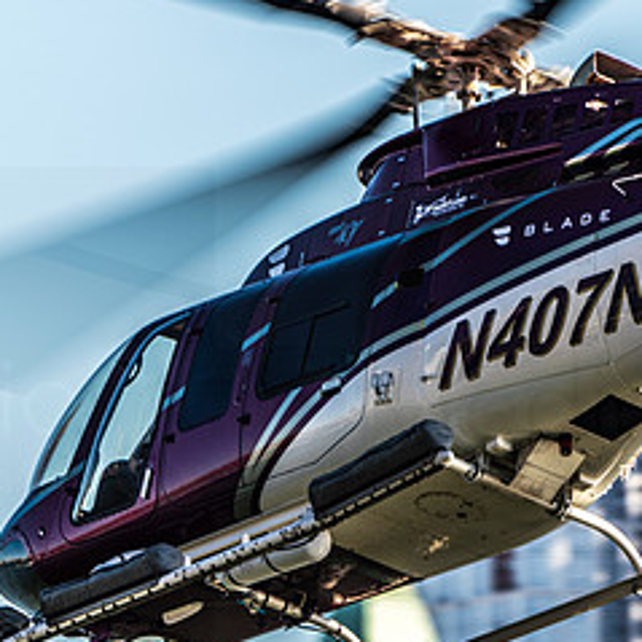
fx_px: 25767
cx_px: 218
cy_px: 426
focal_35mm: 1228
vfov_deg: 1.4
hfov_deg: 1.4
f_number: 9
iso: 100
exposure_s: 1/160
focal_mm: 560
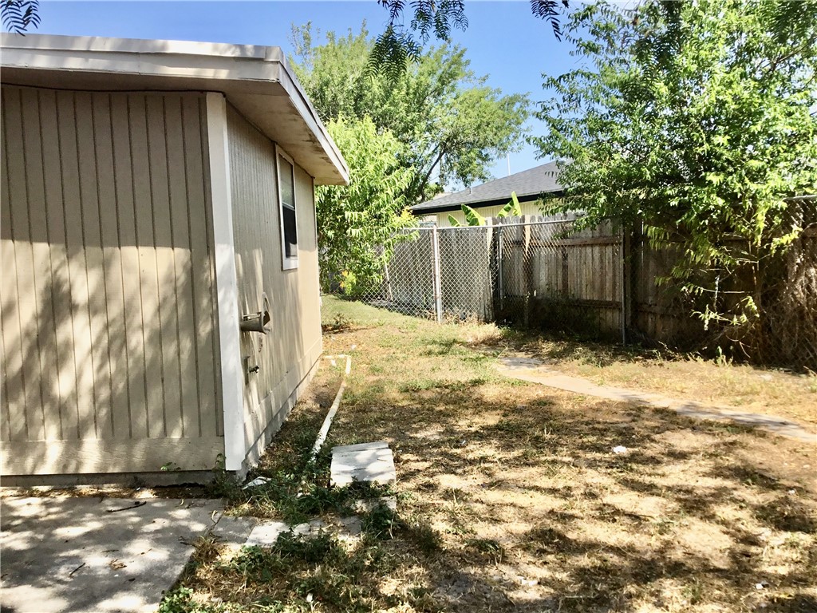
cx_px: 408
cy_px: 306
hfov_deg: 58.4
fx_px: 732
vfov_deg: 45.4
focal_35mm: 31
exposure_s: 1/617
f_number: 2.4
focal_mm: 3.3
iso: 25
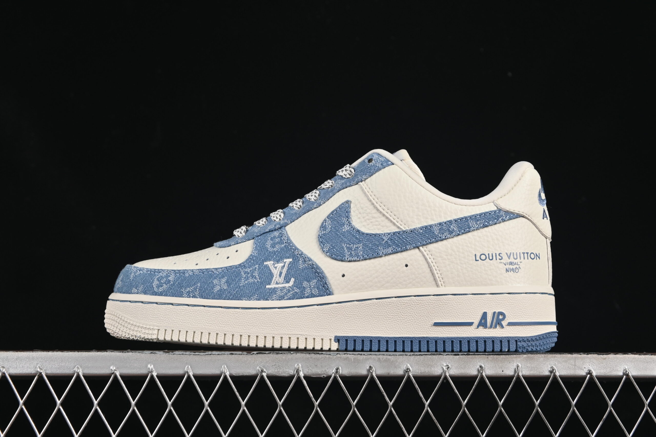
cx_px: 328
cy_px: 218
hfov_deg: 27.0
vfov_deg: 18.2
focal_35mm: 75
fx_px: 1367
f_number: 8
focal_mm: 50
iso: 160
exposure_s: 1/80
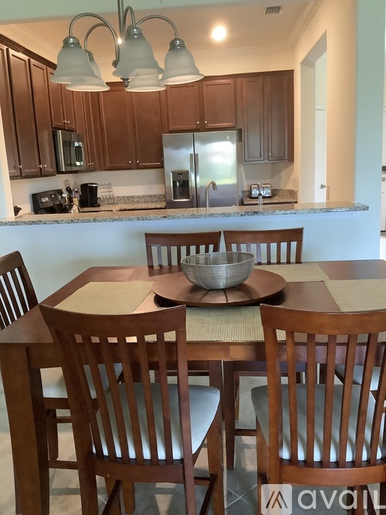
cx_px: 193
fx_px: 461
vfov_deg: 58.4
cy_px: 258
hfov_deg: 45.4
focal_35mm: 31
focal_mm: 3.3
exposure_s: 1/60
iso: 400
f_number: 2.4
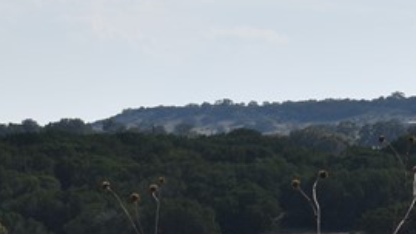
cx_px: 681
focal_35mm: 253
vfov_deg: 4.8
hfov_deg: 8.3
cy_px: 20
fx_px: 2791
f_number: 10
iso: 100
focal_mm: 40
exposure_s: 1/400
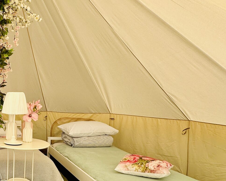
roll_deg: -1.3
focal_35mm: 36
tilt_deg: -4.1
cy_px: 115
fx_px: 241
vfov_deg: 40.8
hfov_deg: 42.4
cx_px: -7
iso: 40
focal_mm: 2.22
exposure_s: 1/888
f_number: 2.2
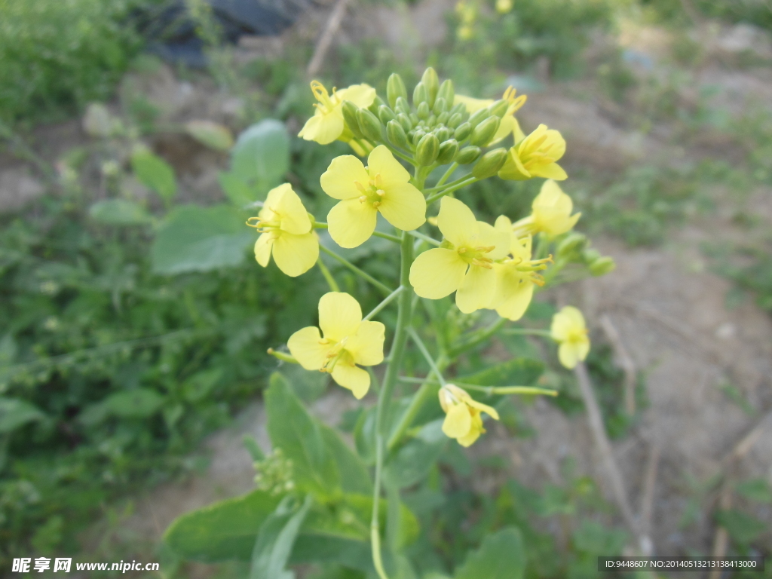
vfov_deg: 54.9
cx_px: 386
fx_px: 558
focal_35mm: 25
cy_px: 290
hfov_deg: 69.4
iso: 125
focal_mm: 4.5
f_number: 3.2
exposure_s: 1/200
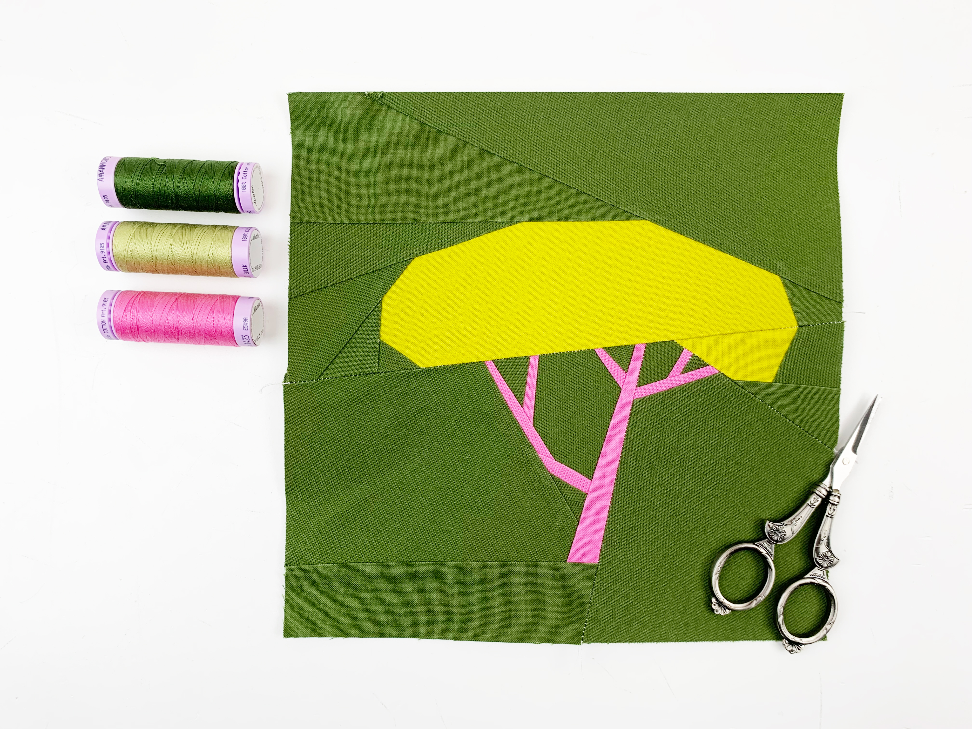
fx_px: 730
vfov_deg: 53.1
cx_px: 486
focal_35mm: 26
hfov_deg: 67.3
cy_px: 364
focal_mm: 4.25
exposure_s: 1/100
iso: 32
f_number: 1.8
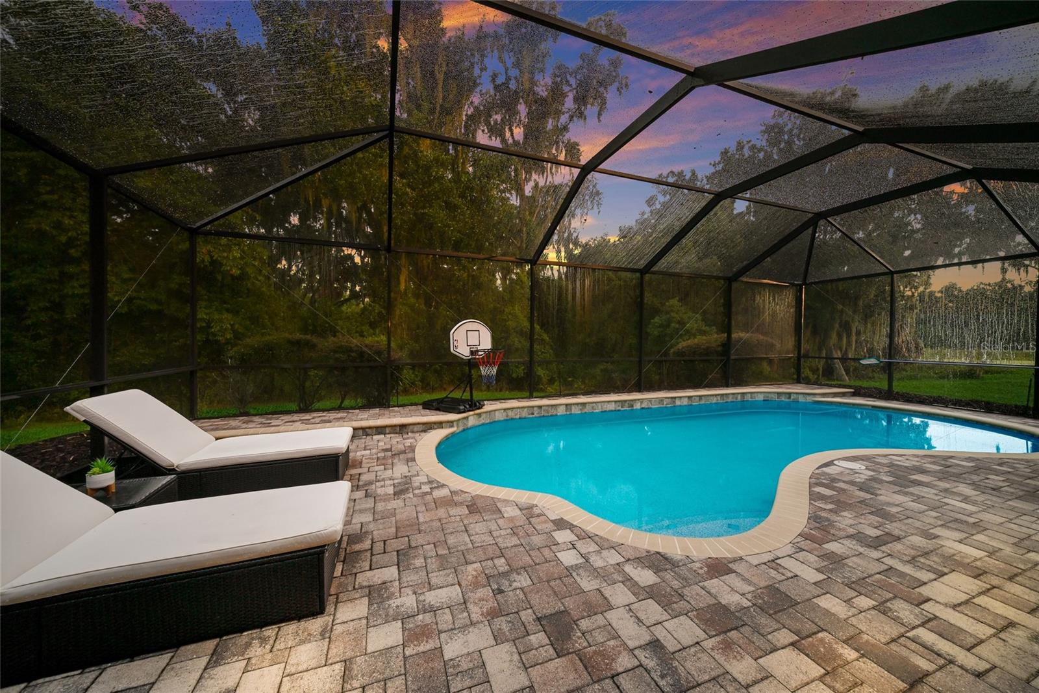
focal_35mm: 12
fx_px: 346
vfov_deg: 90.0
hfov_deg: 112.6
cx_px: 520
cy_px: 346
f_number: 8
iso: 800
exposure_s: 1.3
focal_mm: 12
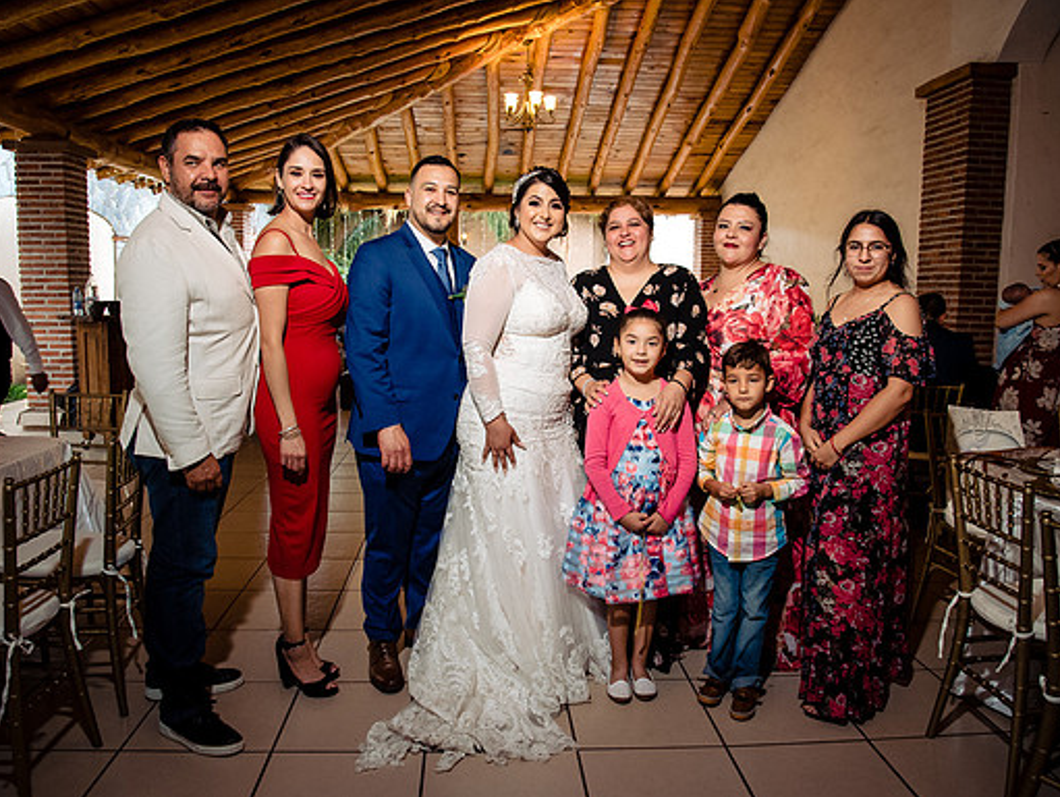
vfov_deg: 51.4
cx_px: 525
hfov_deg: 65.3
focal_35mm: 27
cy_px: 400
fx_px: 827
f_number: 7.1
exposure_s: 1/125
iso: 2000
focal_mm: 24
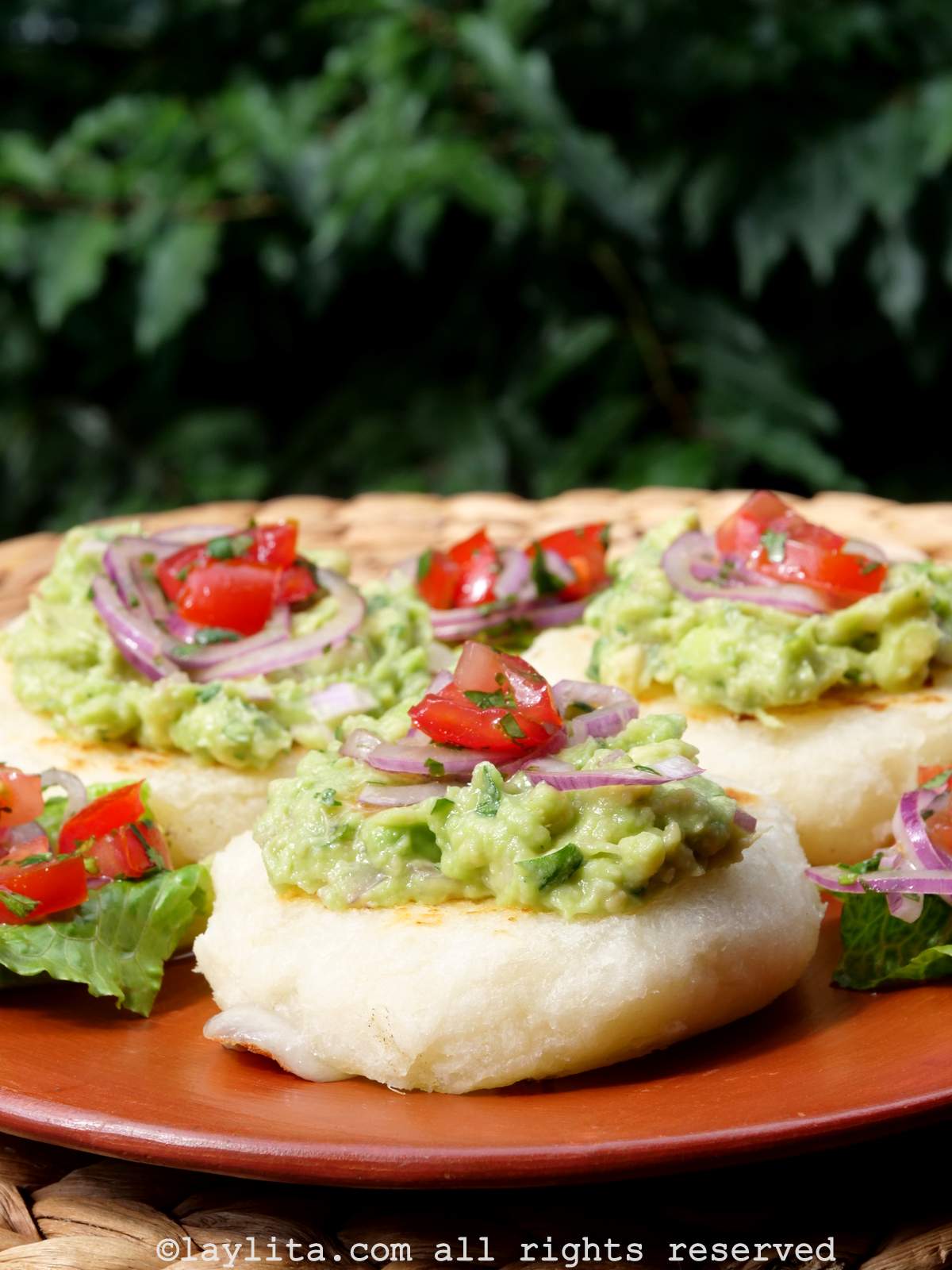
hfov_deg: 19.4
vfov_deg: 25.7
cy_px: 635
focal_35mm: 76
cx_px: 476
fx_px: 2787
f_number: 10
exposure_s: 1/125
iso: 400
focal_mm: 38
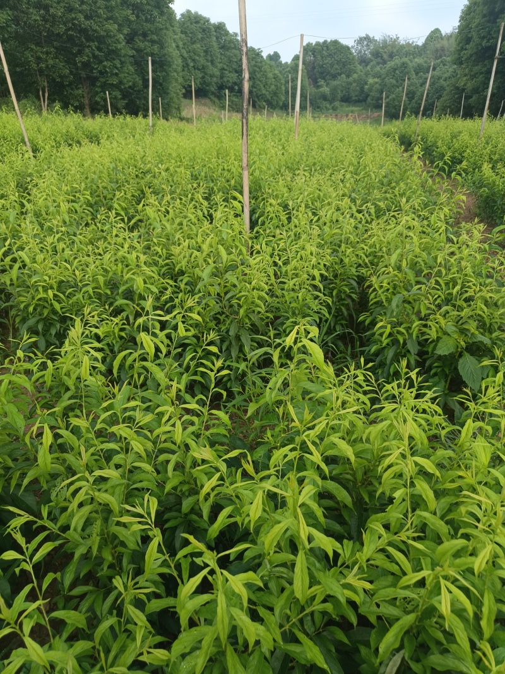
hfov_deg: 58.9
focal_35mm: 23
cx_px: 252
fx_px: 447
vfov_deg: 73.9
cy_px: 337
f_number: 1.88
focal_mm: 5.59
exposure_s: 1/174
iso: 100
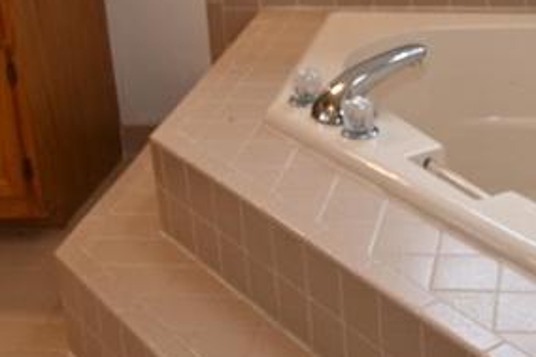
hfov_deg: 27.2
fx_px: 1056
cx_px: 510
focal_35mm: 71
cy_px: 17
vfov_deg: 18.7
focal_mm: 14
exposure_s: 1/160
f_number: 4
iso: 500
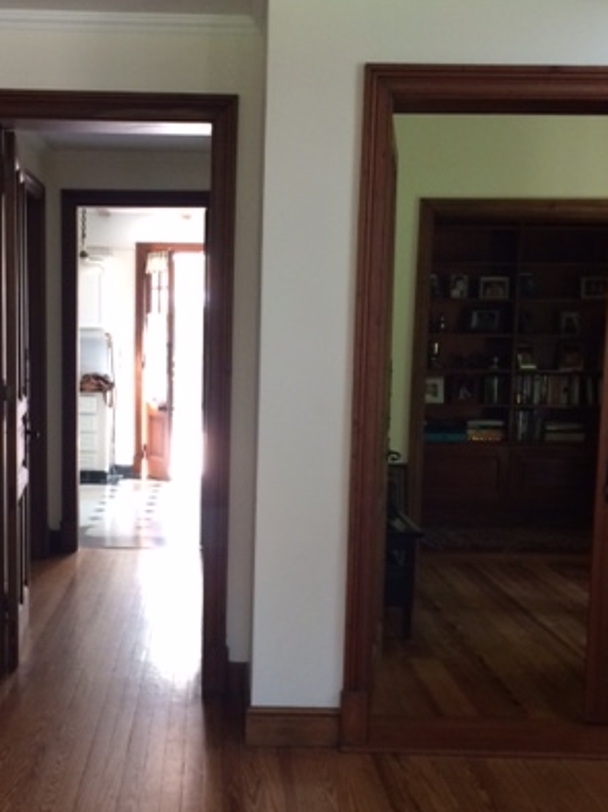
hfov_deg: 30.6
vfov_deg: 40.3
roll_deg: -1.8
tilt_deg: -9.4
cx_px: 197
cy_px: 483
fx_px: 1101
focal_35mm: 47
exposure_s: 1/30
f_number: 2.2
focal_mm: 4.15
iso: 160
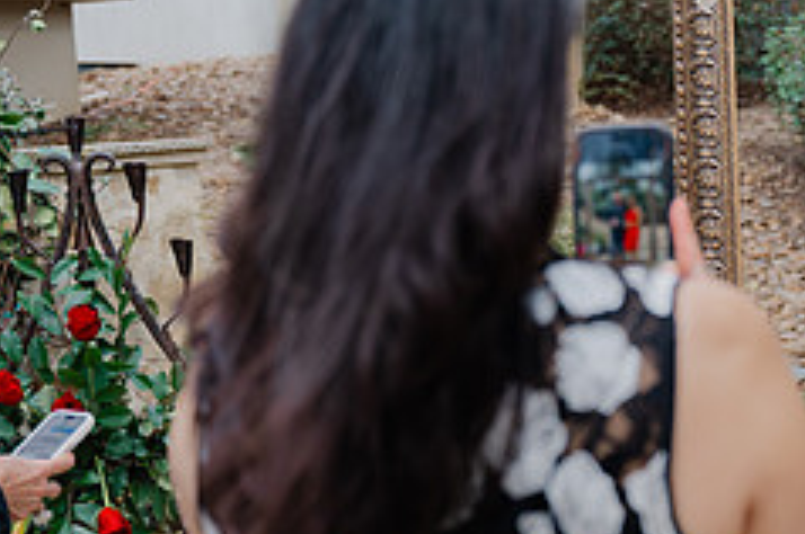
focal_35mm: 105
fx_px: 2345
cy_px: 292
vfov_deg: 13.0
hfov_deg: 18.8
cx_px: 869
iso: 80
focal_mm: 43
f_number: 3.2
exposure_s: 1/80
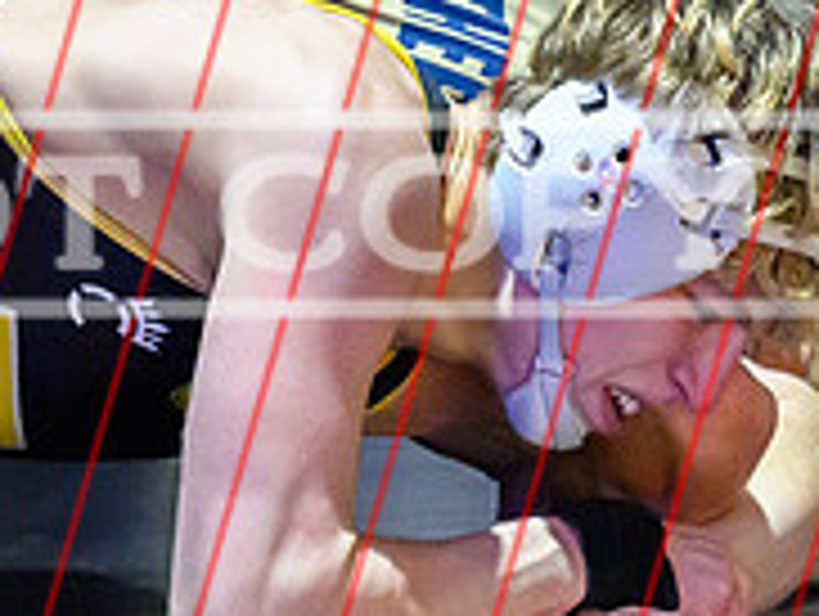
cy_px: 419
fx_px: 13788
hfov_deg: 3.4
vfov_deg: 2.6
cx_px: 353
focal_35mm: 582
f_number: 2.8
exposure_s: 1/640
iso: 20000
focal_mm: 140
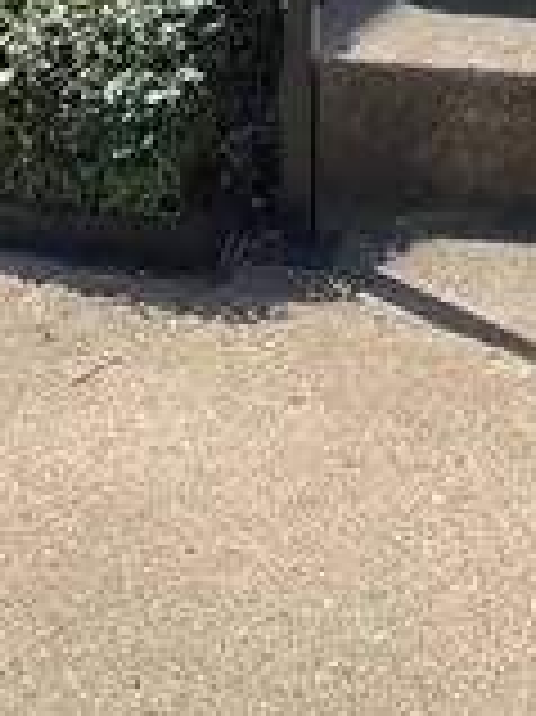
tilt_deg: -0.4
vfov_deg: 13.9
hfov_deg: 12.1
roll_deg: -0.2
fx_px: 2501
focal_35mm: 121
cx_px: 504
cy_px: -707
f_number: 1.6
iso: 32
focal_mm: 5.1
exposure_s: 1/2336
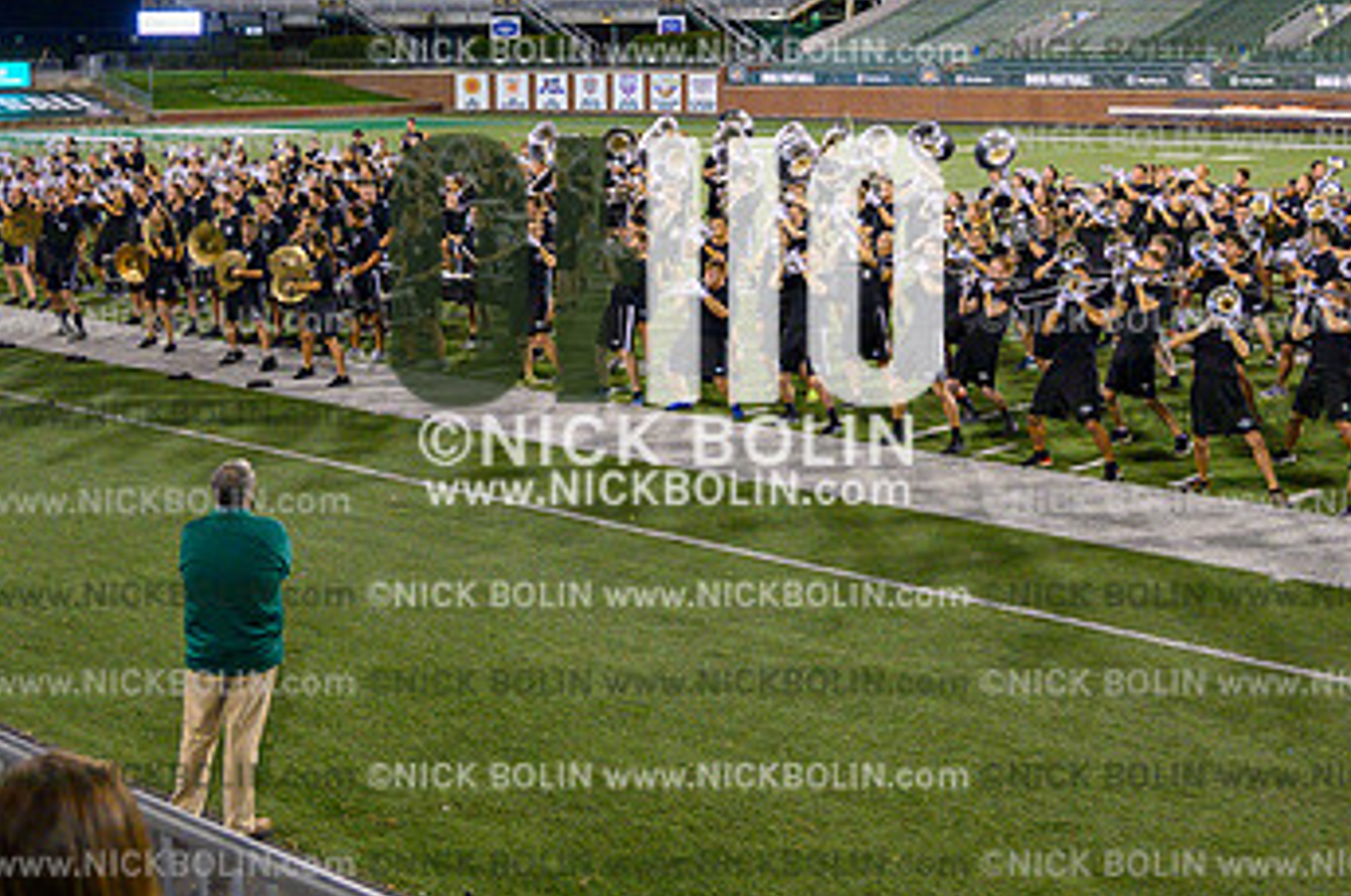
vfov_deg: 25.3
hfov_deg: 37.6
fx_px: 1986
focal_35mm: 53
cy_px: 321
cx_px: 666
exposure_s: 1/1000
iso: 4000
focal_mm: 31.5
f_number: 4
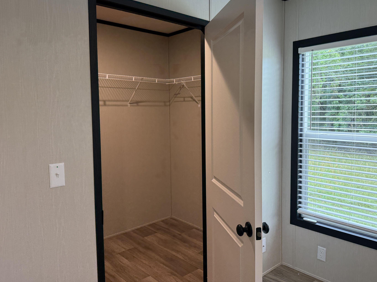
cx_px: 192
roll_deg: +0.9
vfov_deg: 51.3
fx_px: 294
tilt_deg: -4.2
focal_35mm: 27
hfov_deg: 65.3
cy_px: 132
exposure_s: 1/161
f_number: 1.78
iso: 125
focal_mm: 6.76
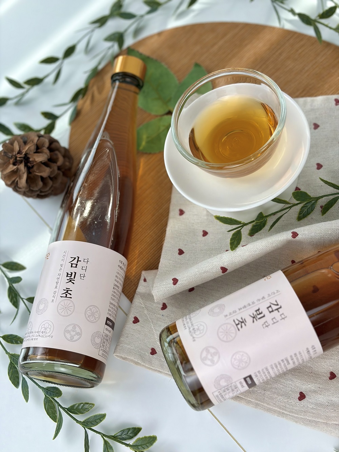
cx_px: 170
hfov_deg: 28.0
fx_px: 679
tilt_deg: -60.7
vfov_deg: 36.8
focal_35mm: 52
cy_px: 226
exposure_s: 1/648
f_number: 1.6
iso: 32
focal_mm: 5.96
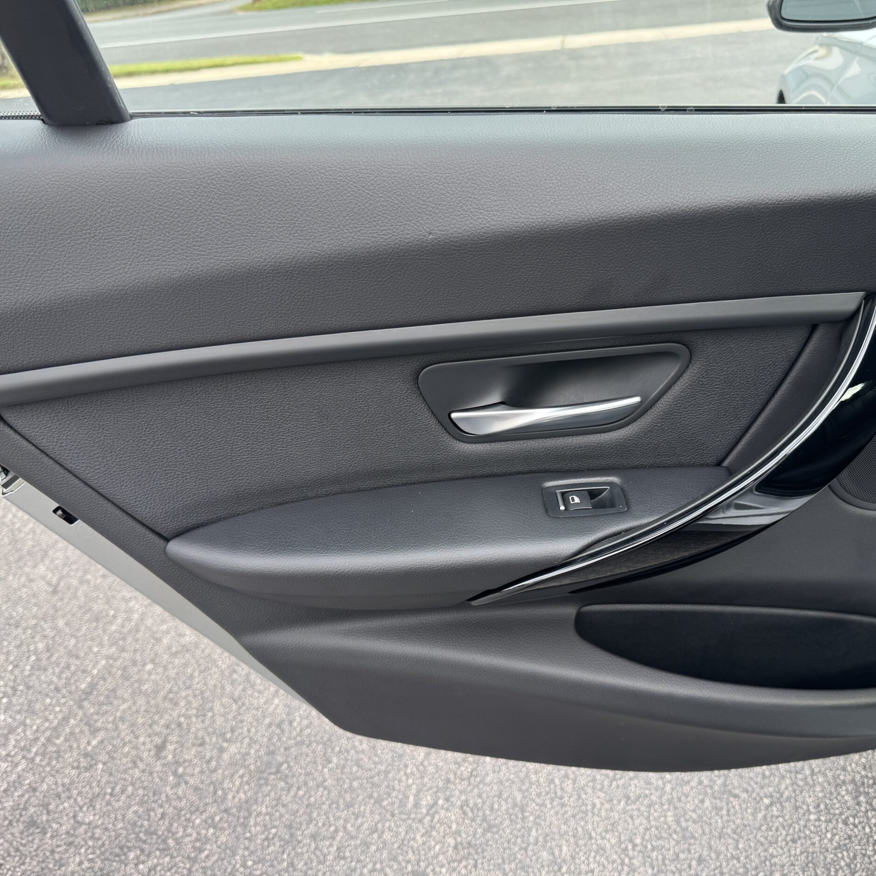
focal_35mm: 29
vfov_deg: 55.6
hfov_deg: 55.5
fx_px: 830
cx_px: 485
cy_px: 448
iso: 64
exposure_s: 1/121
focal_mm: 6.76
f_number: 1.78
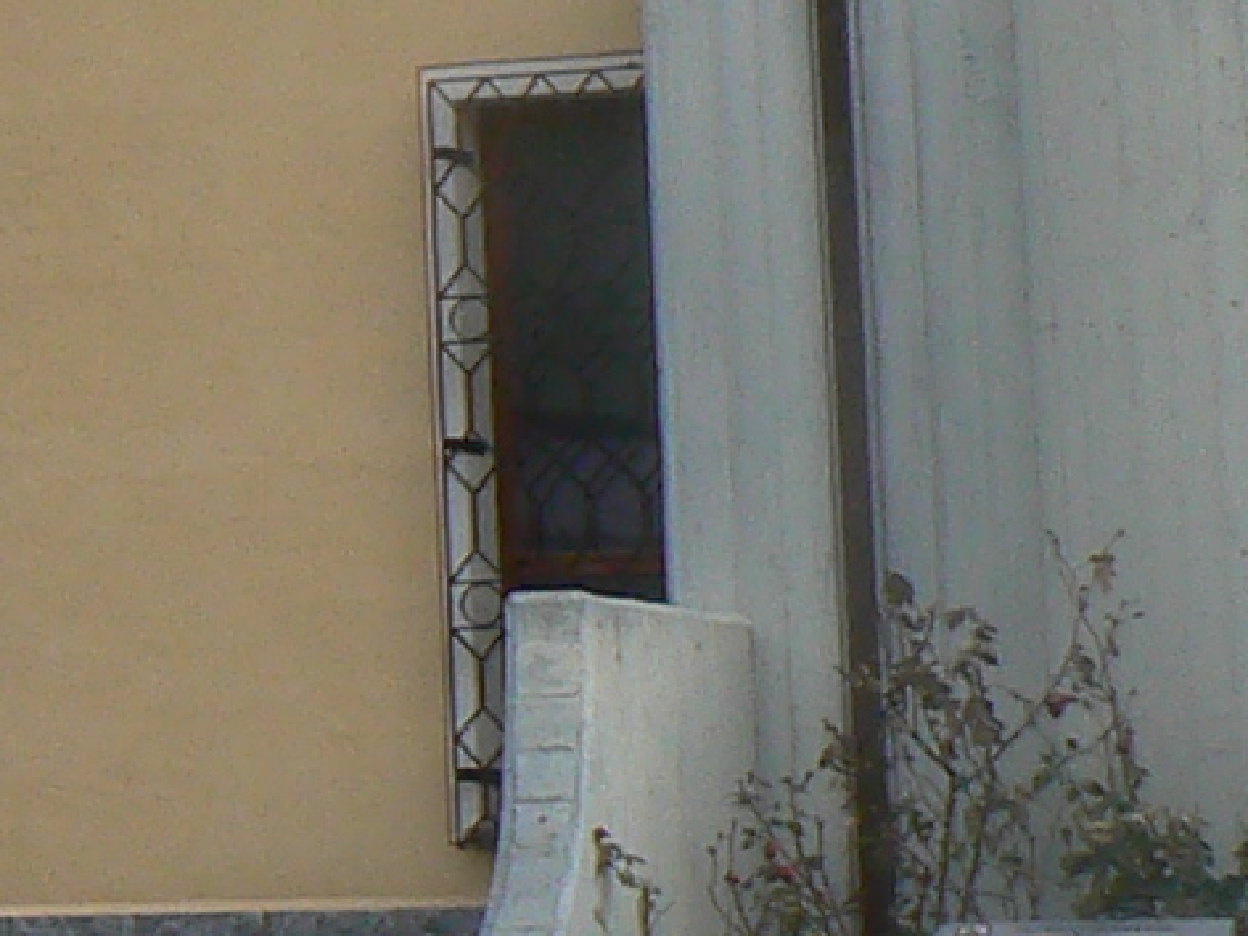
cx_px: -1925
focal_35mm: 215
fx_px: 7751
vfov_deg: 6.8
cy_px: -452
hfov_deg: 8.3
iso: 80
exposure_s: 1/250
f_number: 5.6
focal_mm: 6
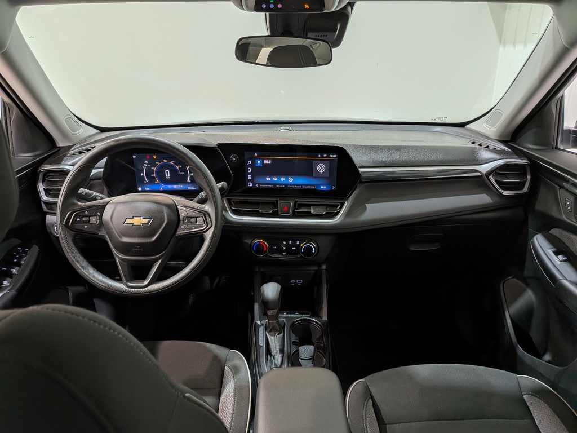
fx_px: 400
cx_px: 288
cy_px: 216
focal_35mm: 24
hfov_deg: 71.6
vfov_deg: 56.8
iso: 30
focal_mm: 4.53
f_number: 1.7
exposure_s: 1/131
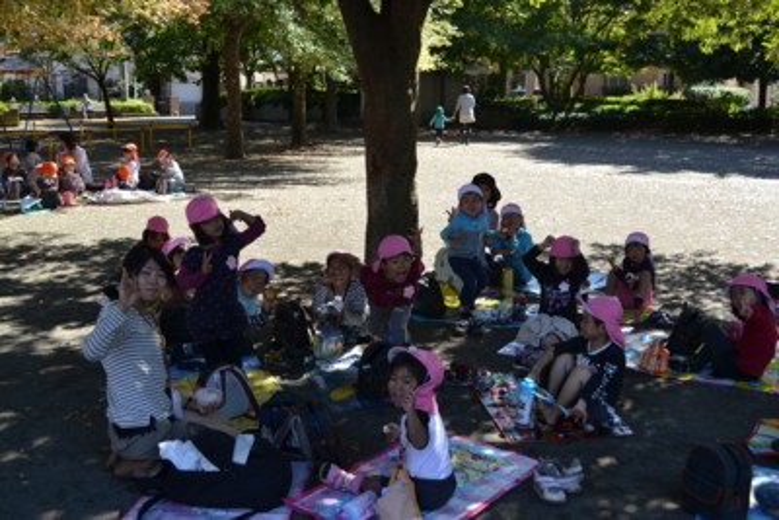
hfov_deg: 49.5
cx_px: 390
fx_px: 844
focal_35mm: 39
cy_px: 260
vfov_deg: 34.2
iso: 125
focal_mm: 26
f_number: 5.6
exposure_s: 1/125
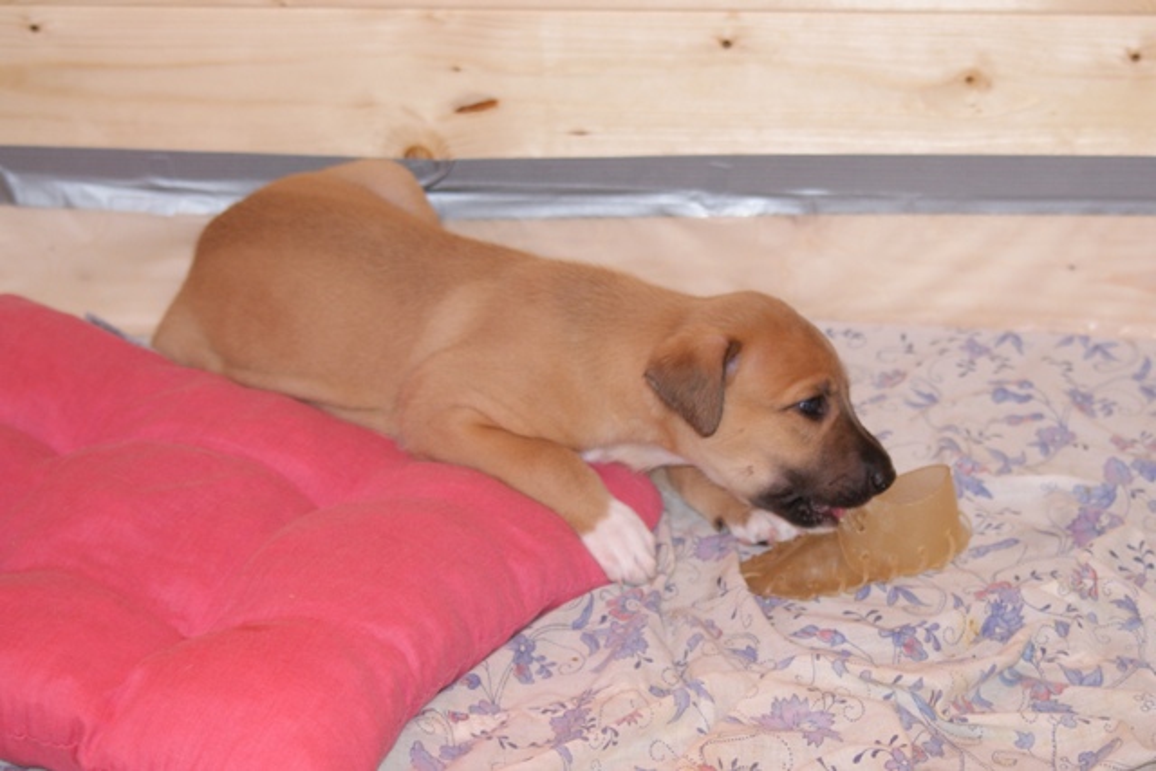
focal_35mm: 105
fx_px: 3372
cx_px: 578
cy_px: 386
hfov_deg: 19.5
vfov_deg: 13.0
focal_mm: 70
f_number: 4
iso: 400
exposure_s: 1/125
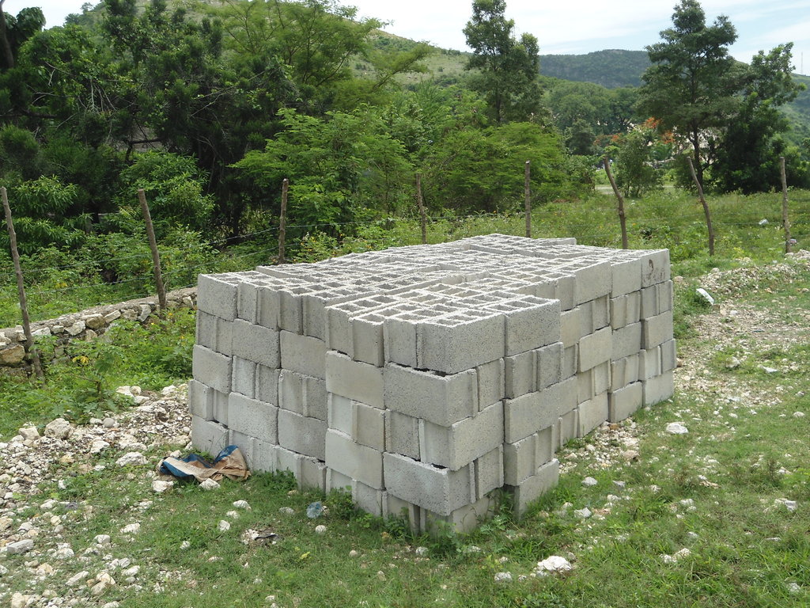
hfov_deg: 50.1
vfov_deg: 38.7
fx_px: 866
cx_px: 405
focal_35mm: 37
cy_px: 304
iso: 80
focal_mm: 6.7
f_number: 3.2
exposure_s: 1/800
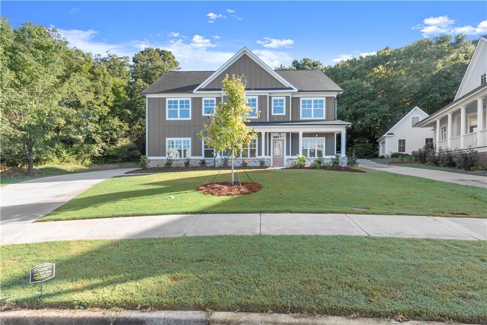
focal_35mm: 15
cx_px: 244
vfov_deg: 77.3
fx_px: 203
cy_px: 162
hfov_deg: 100.4
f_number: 8
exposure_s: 1/60
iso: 100
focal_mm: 15
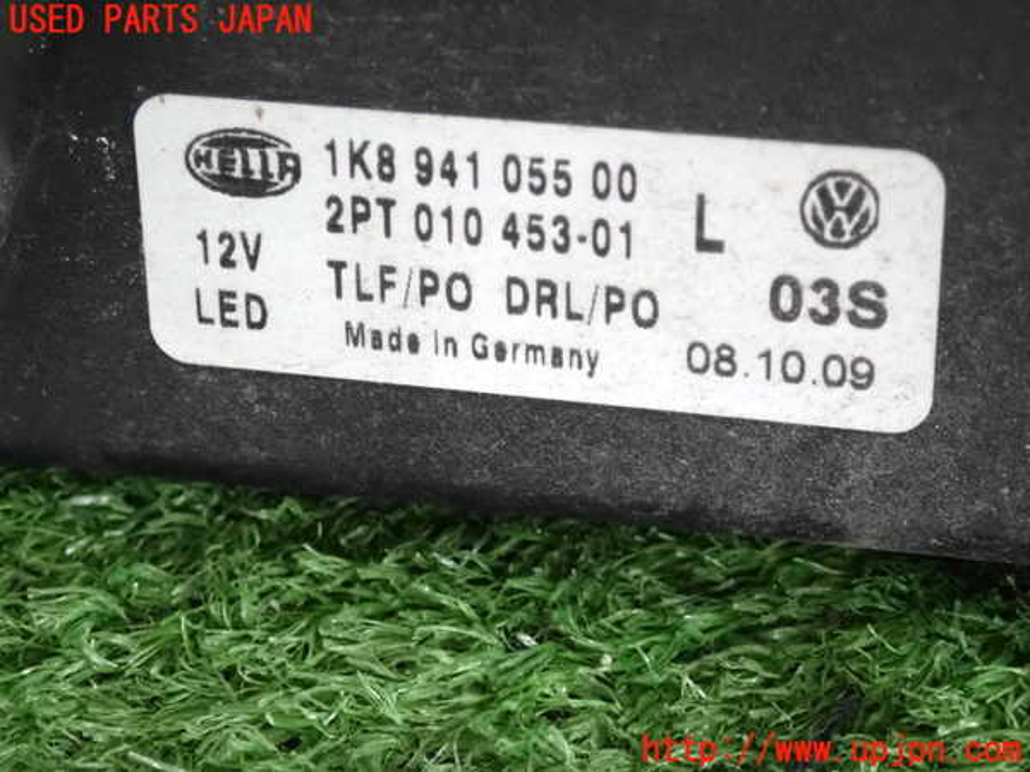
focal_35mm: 94
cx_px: 515
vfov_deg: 15.7
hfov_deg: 20.9
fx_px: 2797
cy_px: 386
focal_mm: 16.79
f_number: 4.7
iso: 2000
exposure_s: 1/100
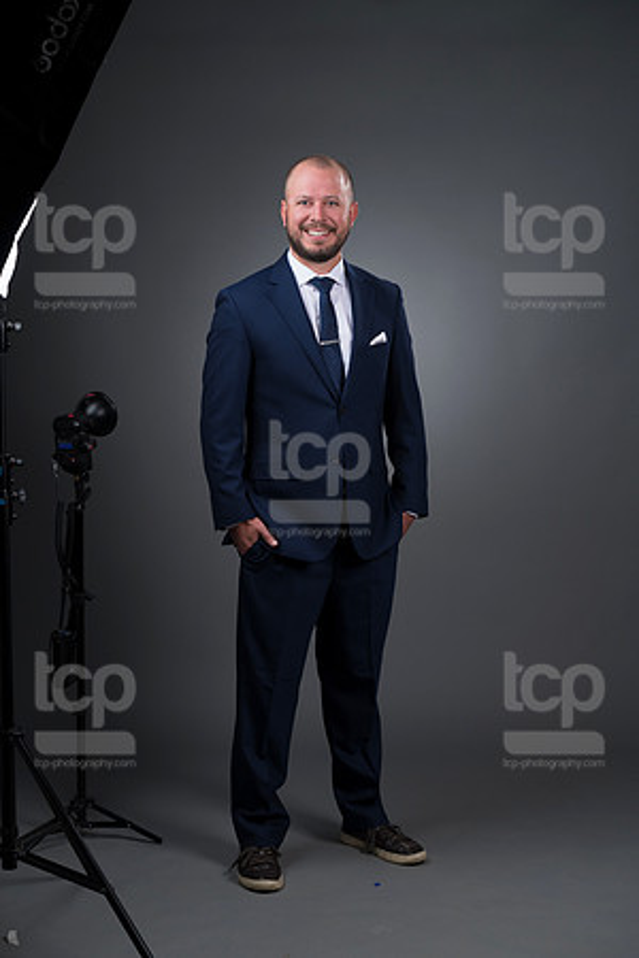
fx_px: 2130
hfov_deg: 17.1
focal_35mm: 80
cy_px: 479
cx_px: 320
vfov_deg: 25.4
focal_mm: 80
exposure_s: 1/250
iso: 160
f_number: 5.6
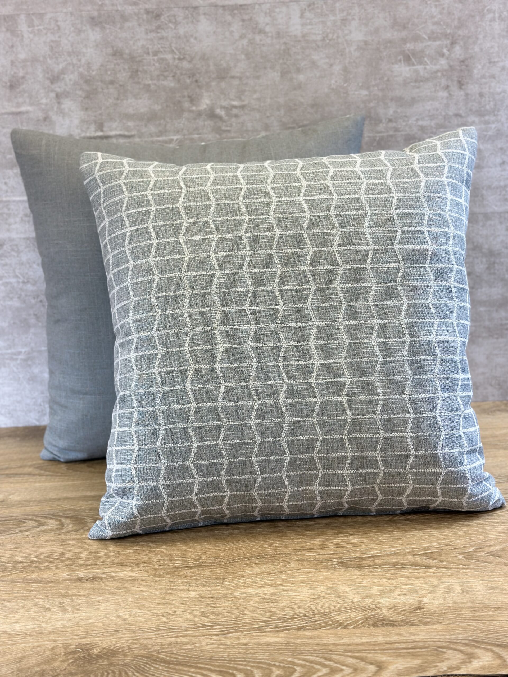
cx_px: 254
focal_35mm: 48
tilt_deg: -15.6
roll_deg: +2.8
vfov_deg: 39.7
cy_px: 338
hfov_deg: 30.3
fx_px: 939
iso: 64
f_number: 1.78
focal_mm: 6.86
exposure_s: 1/120
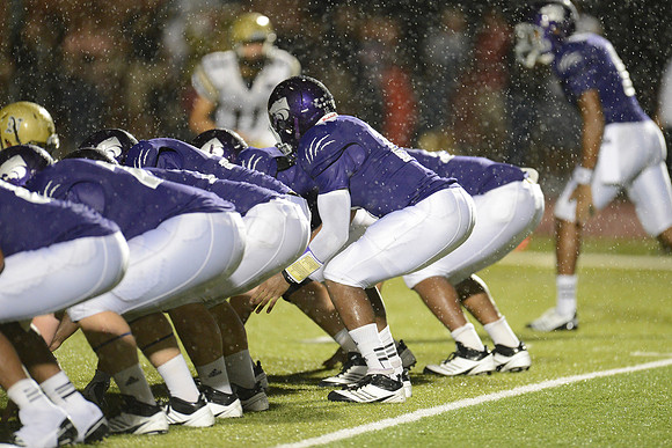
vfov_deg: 3.4
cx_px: 336
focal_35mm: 400
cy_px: 224
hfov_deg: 5.2
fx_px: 7468
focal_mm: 400
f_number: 2.8
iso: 5000
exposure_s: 1/1000
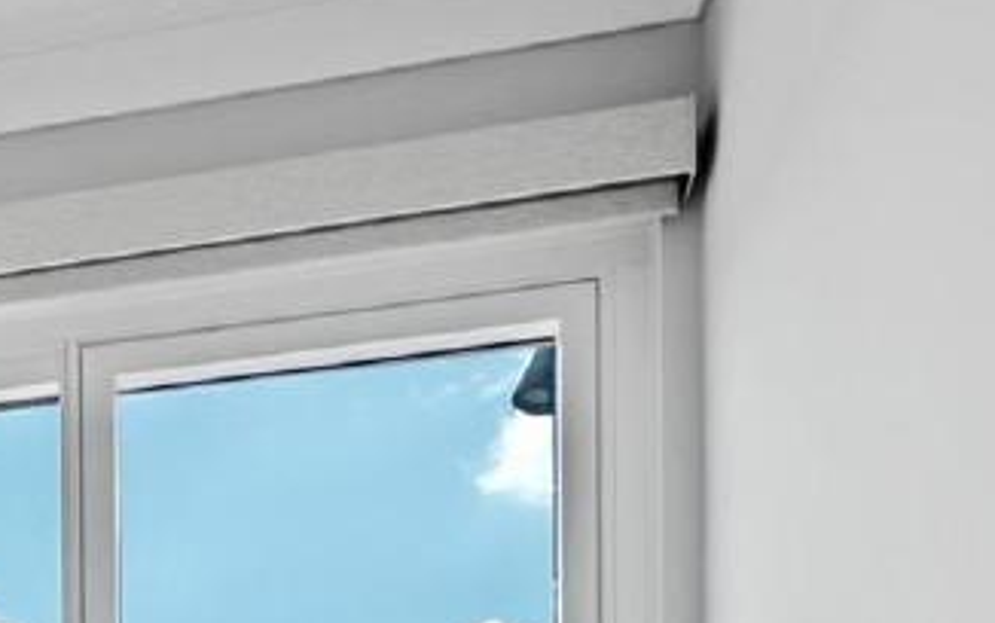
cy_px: 1338
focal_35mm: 75
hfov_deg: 23.8
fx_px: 2034
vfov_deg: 14.0
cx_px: -342
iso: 125
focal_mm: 16
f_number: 7.1
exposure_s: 1/80
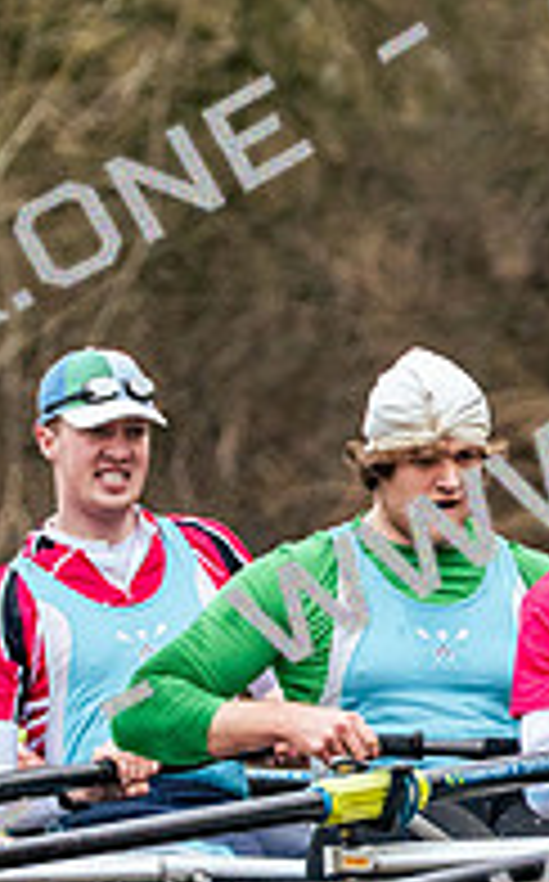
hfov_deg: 1.1
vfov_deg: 1.7
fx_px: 29028
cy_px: 677
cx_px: 783
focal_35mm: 1209
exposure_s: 1/2000
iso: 4000
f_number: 6.3
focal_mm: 400
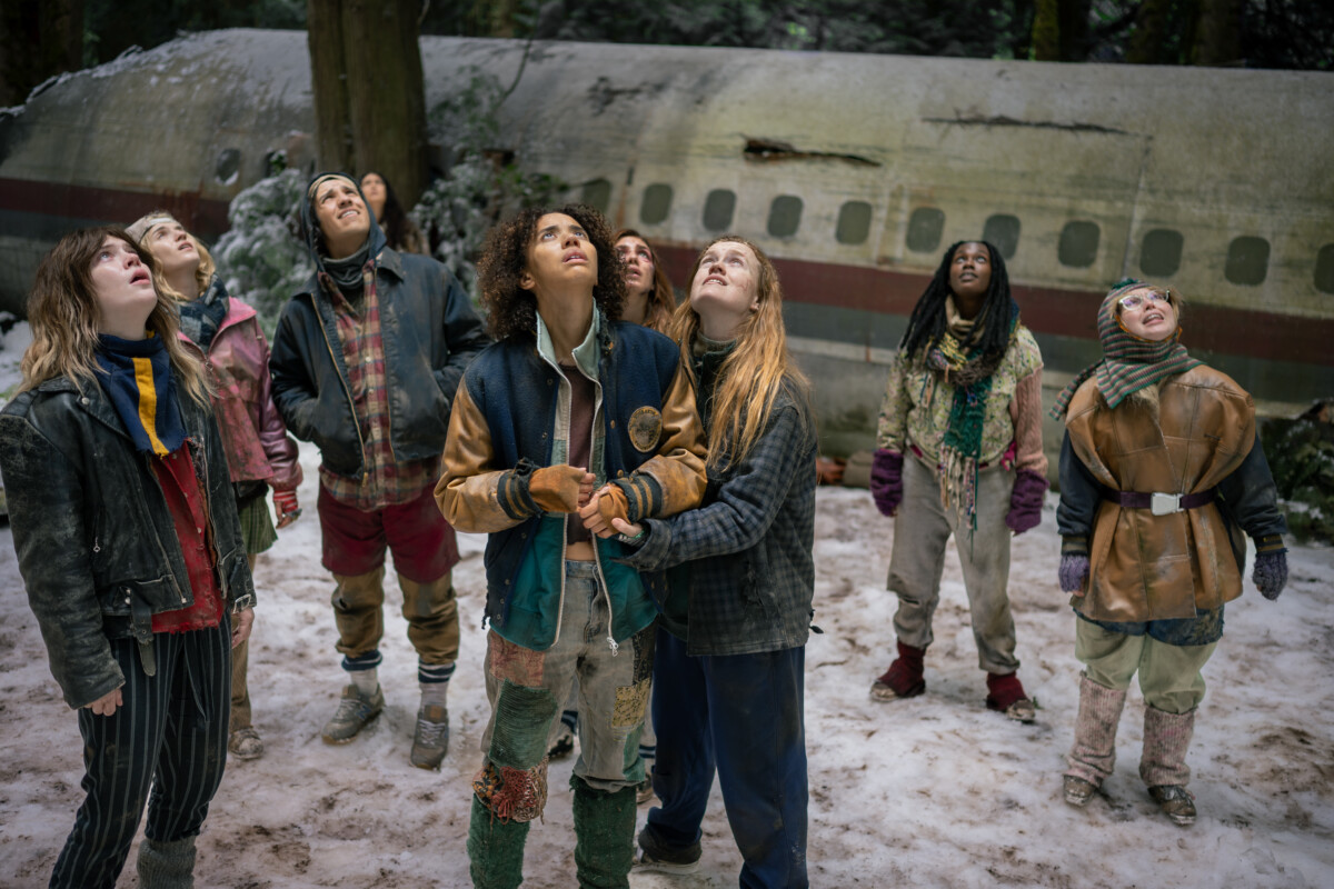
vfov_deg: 37.9
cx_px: 667
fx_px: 1297
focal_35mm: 35
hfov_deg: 54.4
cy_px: 444
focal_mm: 35
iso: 100
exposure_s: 1/320
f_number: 1.8
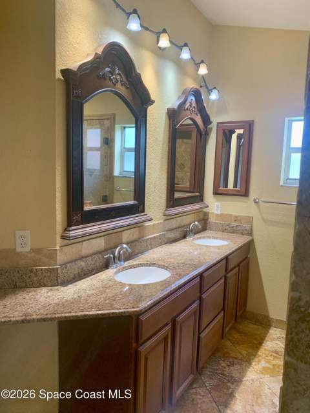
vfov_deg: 67.3
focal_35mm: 26
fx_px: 310
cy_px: 206
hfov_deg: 53.1
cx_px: 155
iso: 100
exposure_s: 1/60
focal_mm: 4.25
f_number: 1.8
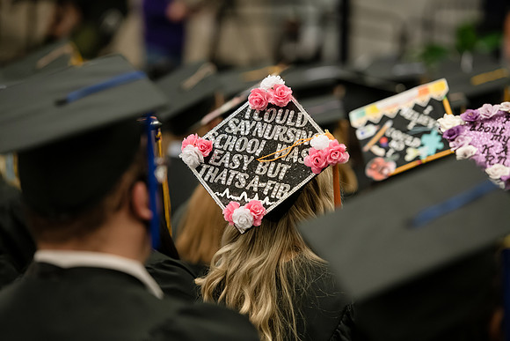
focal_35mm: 155
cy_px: 170
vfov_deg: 8.9
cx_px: 255
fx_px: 2196
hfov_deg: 13.2
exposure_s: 1/200
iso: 1600
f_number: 3.5
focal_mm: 155
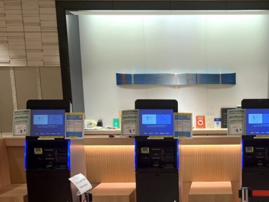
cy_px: 171
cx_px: 225
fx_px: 420
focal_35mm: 54
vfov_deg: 26.4
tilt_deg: -9.6
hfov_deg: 34.2
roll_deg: +2.5
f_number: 1.5
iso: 100
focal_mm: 5.7
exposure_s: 1/100
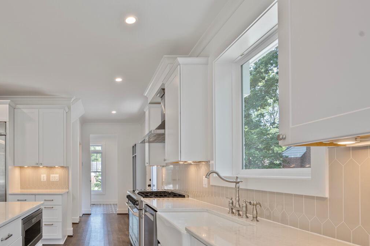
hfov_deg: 69.9
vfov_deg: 51.8
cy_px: 170
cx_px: 102
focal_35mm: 24
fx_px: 247
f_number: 9
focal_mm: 14
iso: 200
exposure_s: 1/80
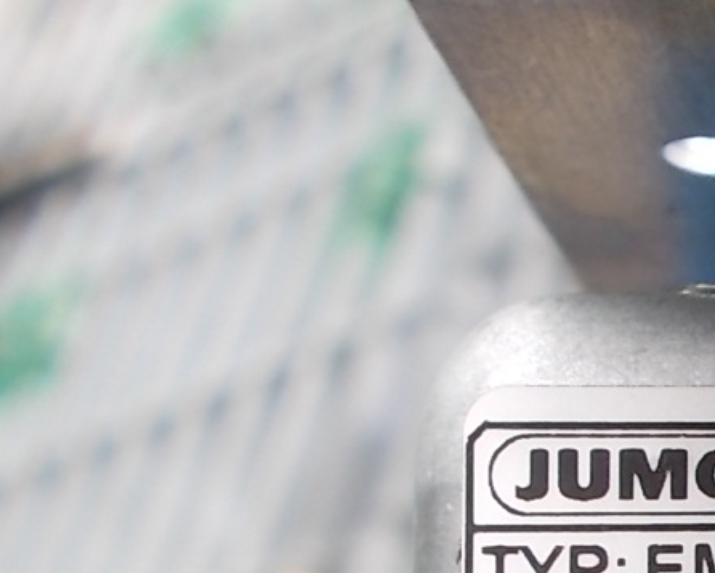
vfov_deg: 14.1
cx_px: 1164
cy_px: 753
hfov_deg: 16.2
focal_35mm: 105
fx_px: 2222
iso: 80
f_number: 3.4
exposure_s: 1/80
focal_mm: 5.3
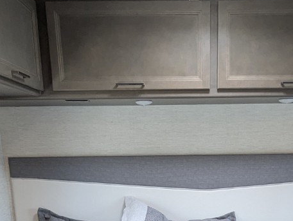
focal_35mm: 49
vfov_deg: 26.4
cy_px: 267
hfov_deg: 38.5
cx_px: 191
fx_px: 415
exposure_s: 1/64.6
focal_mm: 2.35
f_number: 2.2
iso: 196
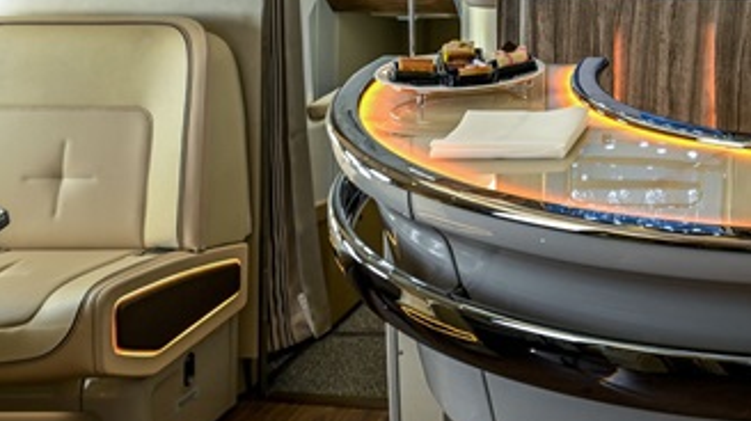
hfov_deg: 26.9
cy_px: -249
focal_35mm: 69
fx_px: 1373
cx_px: 916
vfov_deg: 15.7
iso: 200
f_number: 7.1
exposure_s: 1/8
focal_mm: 24
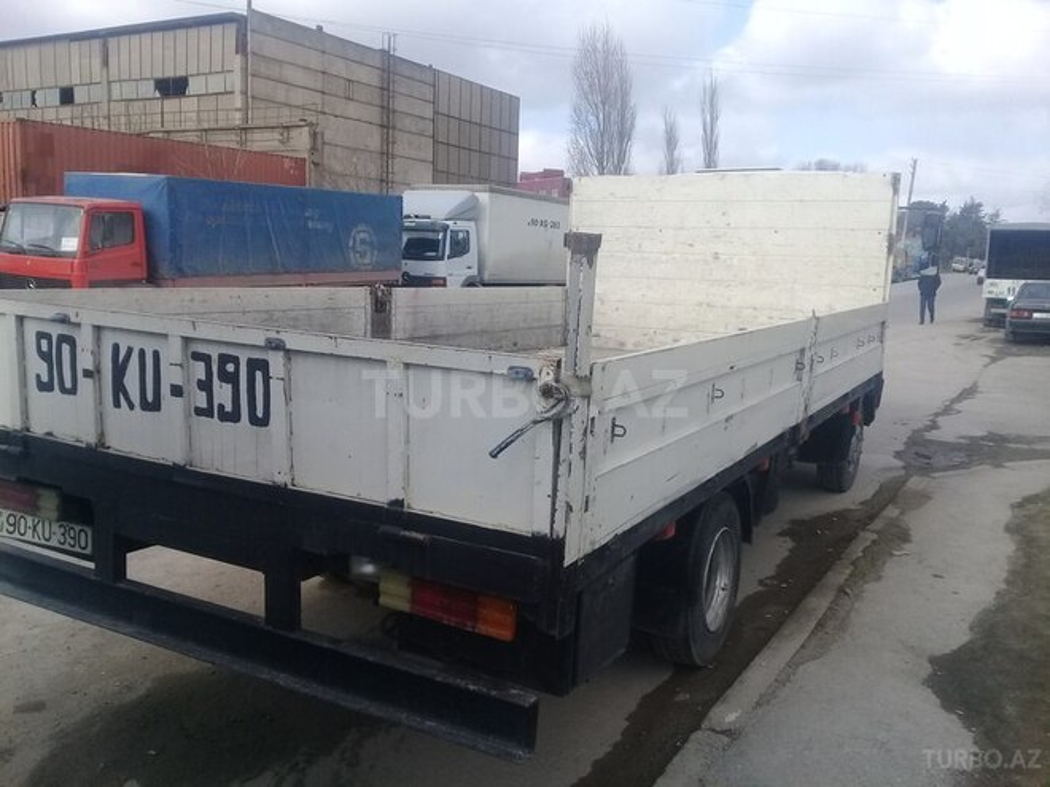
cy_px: 394
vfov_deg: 45.4
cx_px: 525
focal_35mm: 31
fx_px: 940
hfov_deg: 58.4
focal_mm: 3.3
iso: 50
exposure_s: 1/917
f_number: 2.2
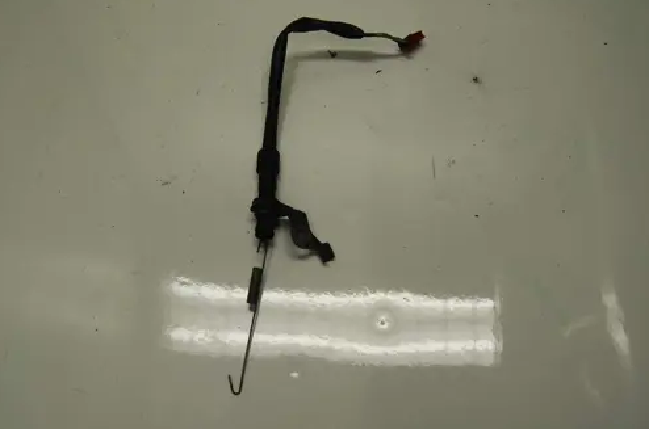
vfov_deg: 39.8
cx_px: 298
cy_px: 198
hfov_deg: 57.3
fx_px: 594
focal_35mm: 33
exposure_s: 1/125
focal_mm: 20
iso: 400
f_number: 5.6
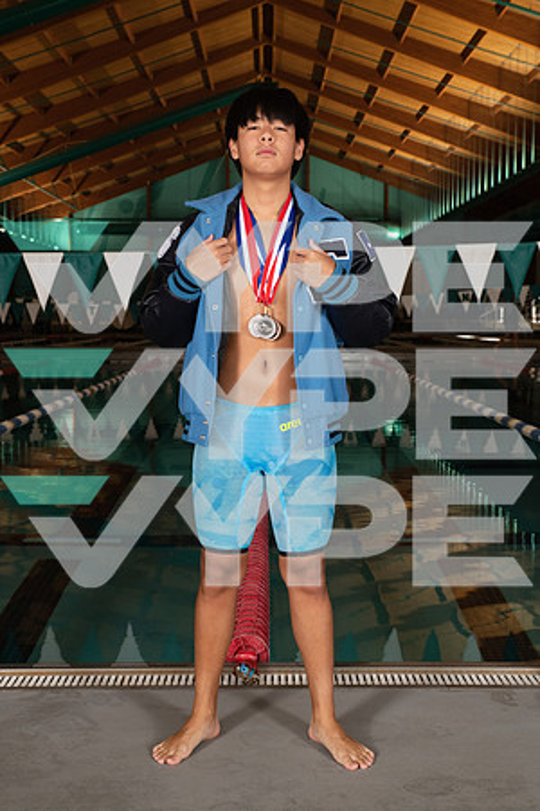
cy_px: 406
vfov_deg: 42.7
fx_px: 1035
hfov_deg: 29.2
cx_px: 270
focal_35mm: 46
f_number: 7.1
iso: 800
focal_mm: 46
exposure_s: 1/250
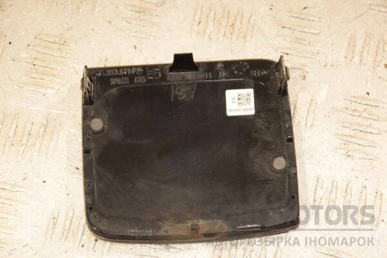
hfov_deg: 19.5
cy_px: 129
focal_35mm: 105
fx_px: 1129
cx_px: 194
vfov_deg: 13.0
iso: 800
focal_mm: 70
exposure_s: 1/200
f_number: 5.6
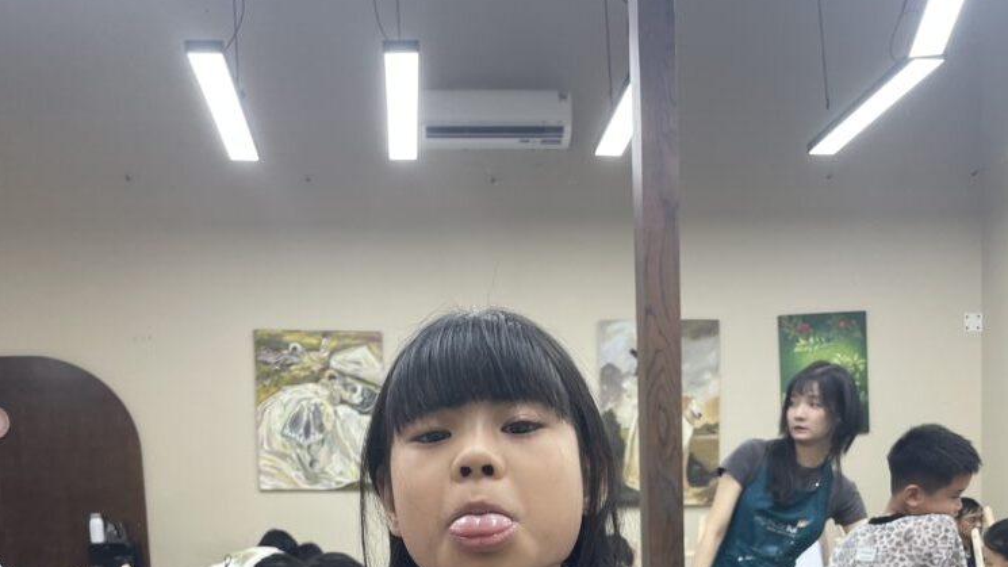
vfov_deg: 28.4
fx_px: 1016
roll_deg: +2.3
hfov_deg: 52.8
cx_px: 502
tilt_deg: -4.7
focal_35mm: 38
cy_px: 624
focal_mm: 4.2
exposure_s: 1/100
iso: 80
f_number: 1.6
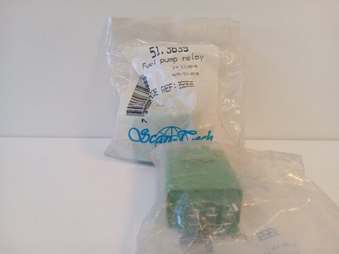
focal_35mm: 26
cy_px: 127
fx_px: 255
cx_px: 170
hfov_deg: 67.3
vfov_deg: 53.1
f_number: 1.8
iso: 50
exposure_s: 1/50
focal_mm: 3.98
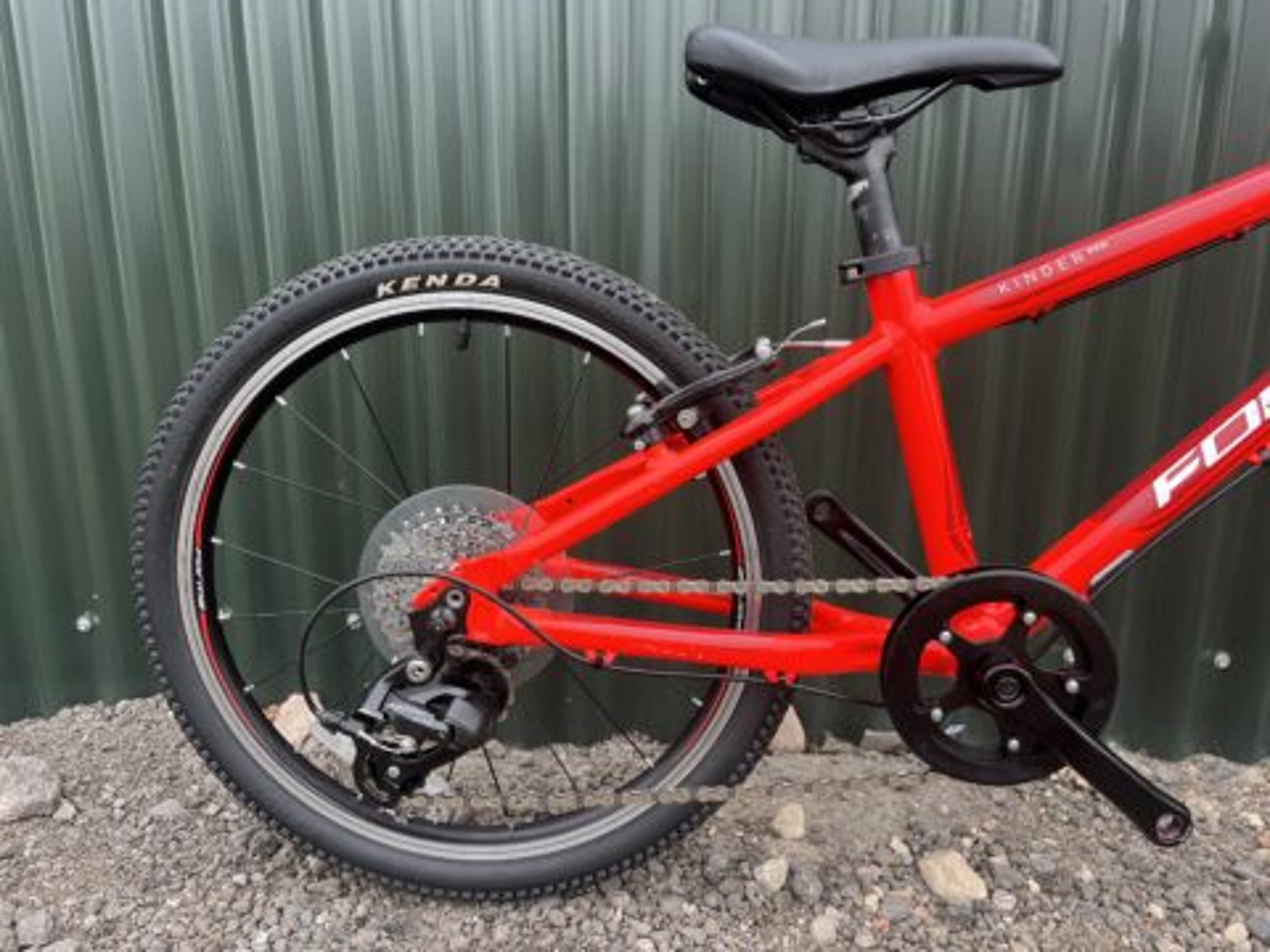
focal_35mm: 26
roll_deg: -0.8
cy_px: 476
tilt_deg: -13.7
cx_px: 635
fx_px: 954
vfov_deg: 53.1
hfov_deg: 67.3
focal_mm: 5.1
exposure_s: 1/358
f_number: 1.6
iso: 50
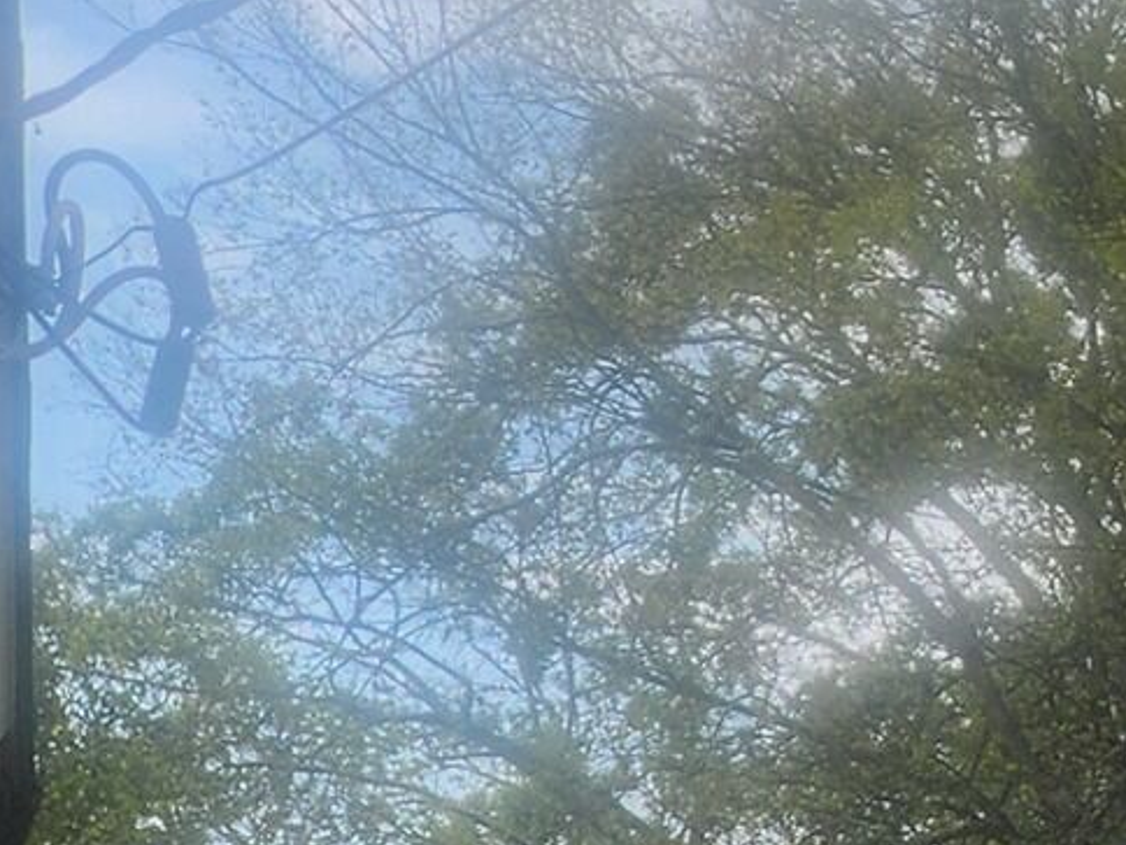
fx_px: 4749
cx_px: 2843
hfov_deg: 11.0
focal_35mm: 146
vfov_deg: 9.6
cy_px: 1629
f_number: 1.8
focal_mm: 5.4
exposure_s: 1/1521
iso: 20
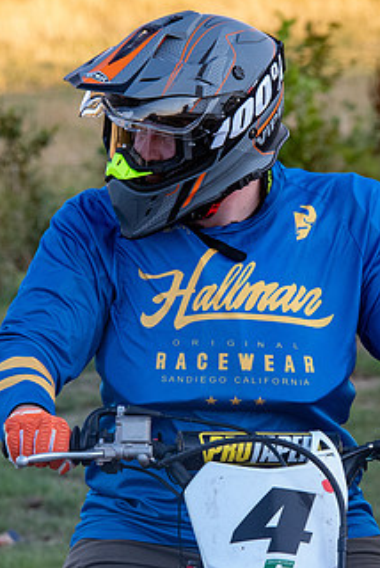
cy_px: 344
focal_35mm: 337
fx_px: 5324
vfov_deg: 6.1
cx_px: 272
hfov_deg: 4.1
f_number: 8
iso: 2000
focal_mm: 160
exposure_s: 1/250
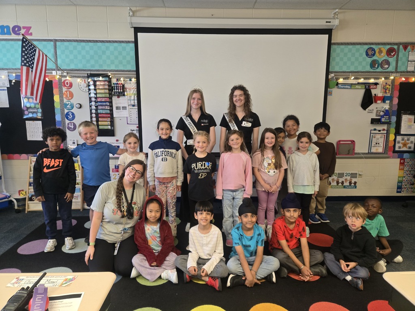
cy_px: 156
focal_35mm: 23
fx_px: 276
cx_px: 208
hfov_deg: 73.9
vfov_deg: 58.9
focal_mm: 5.4
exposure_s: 1/120
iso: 400
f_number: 1.8
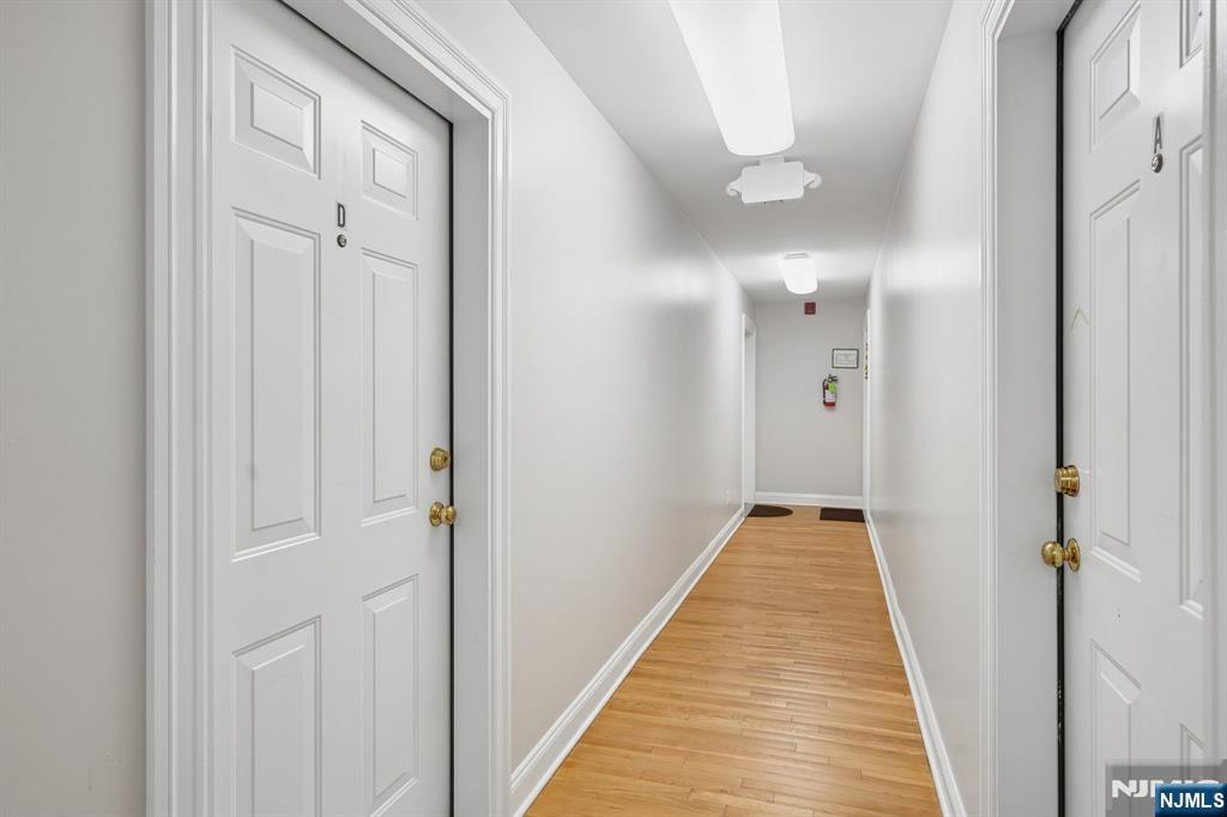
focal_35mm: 20
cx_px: 614
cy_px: 408
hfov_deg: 84.0
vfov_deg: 61.9
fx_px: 681
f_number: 8
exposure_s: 1/25
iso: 400
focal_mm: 20
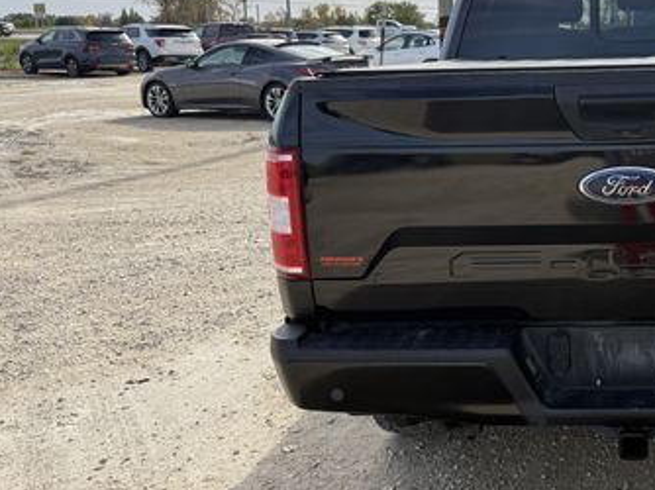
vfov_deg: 31.4
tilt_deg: -11.1
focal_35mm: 46
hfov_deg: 37.8
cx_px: 620
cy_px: 194
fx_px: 870
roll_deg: -0.5
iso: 100
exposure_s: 1/3953
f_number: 1.78
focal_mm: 6.76
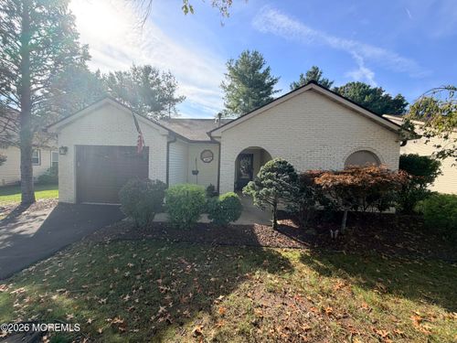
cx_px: 228
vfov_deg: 85.7
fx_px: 185
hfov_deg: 102.1
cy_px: 172
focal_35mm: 14
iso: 50
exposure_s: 1/502
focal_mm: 2.22
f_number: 2.2
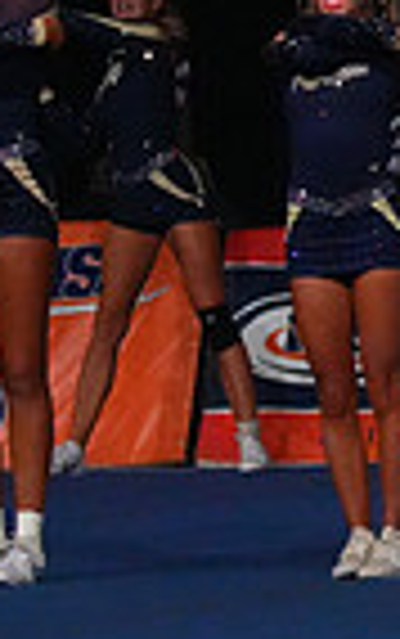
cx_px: 1169
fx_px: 10844
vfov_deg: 3.4
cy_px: -160
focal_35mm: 623
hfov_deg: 2.1
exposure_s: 1/1250
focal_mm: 150
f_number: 5.6
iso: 16000
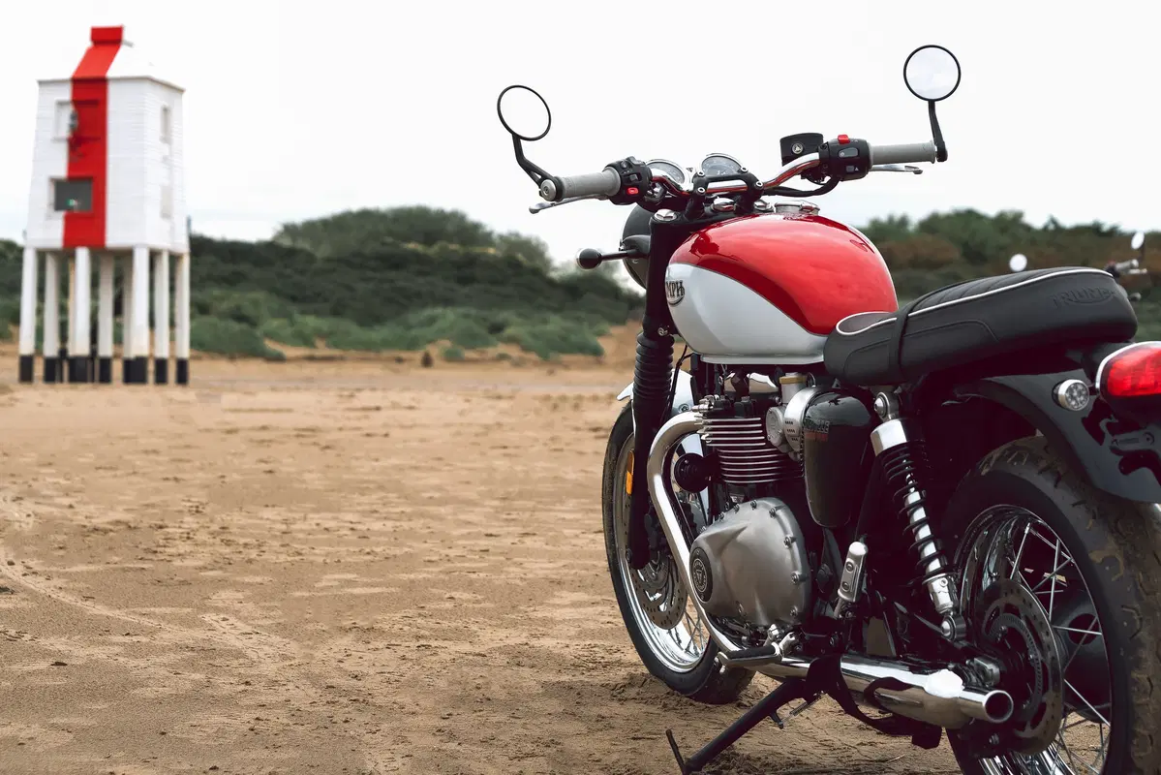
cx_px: 580
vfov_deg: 19.5
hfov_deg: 28.8
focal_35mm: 70
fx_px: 2258
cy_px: 388
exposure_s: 1/320
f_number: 5.6
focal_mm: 70
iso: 400
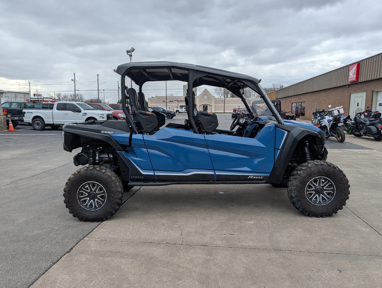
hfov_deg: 71.5
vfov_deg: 56.9
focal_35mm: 24
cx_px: 191
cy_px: 144
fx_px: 265
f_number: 1.68
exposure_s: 1/897
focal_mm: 6.9
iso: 24
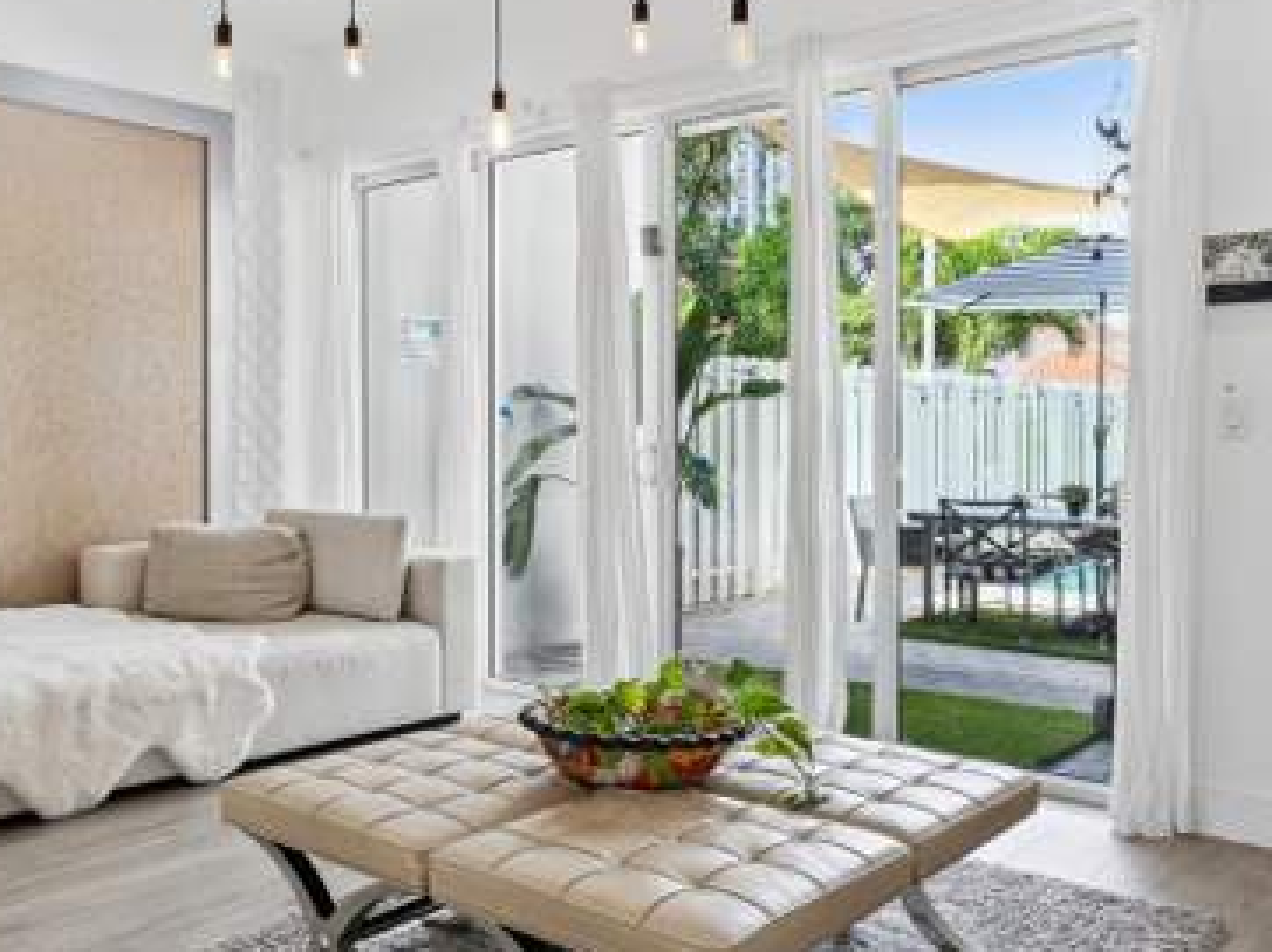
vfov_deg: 41.7
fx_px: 1249
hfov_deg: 52.7
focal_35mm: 34
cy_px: 434
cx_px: 401
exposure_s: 1/60
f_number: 8
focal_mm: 16
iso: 400
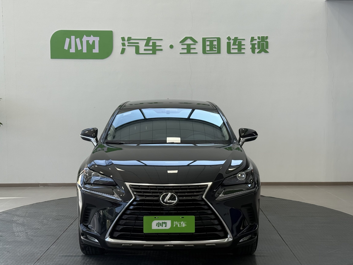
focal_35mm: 53
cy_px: 144
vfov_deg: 27.5
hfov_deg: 36.2
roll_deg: -0.2
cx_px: 167
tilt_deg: -4.8
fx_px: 541
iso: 80
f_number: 1.78
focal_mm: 6.76
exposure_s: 1/233
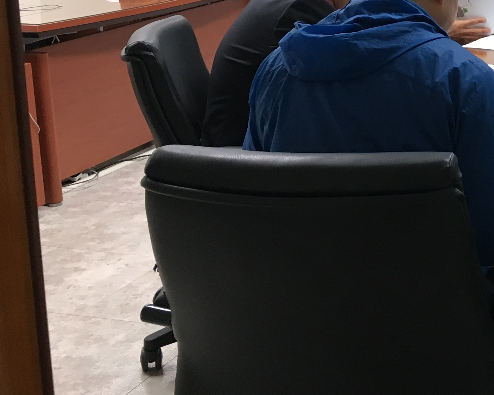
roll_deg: +1.2
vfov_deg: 21.6
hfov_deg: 25.0
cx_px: 582
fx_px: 1009
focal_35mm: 69
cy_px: 36
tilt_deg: -10.4
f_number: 2.2
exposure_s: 1/30
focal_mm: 4.15
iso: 80
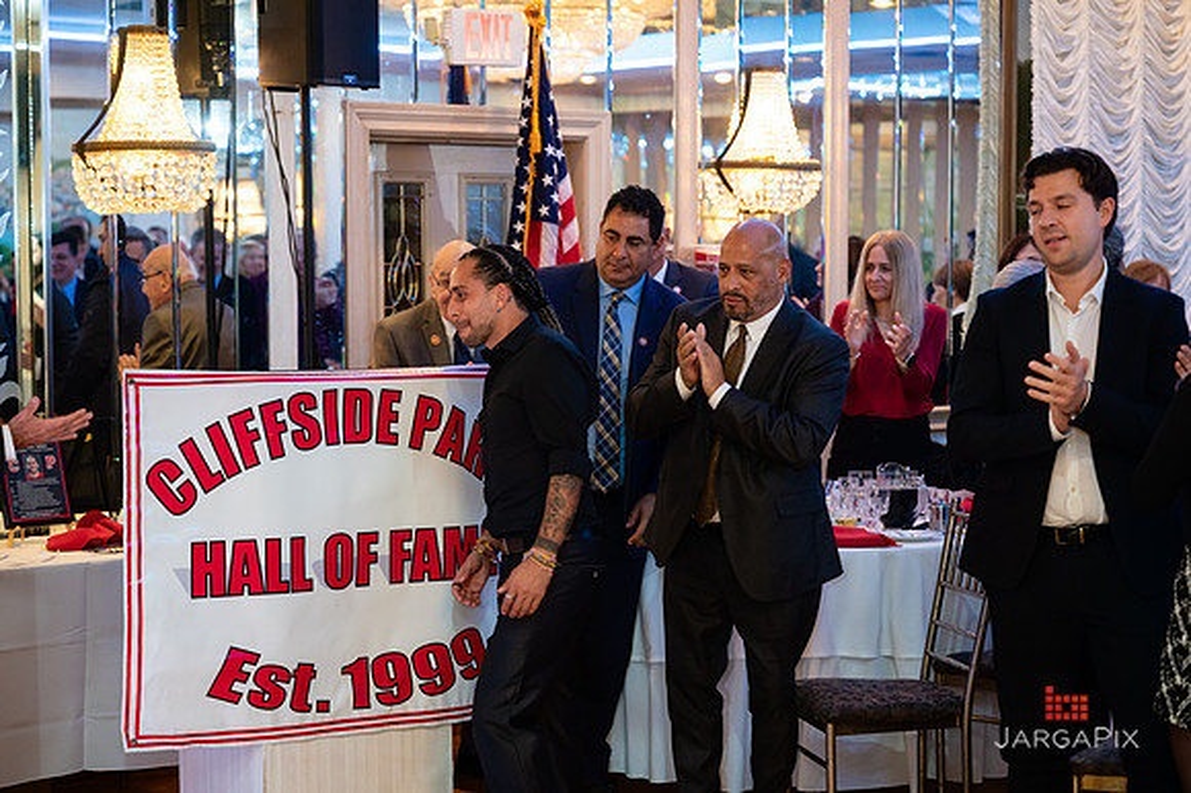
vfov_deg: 18.7
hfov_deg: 27.7
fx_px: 2411
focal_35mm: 73
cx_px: 581
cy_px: 387
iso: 1250
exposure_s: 1/200
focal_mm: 70
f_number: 3.2
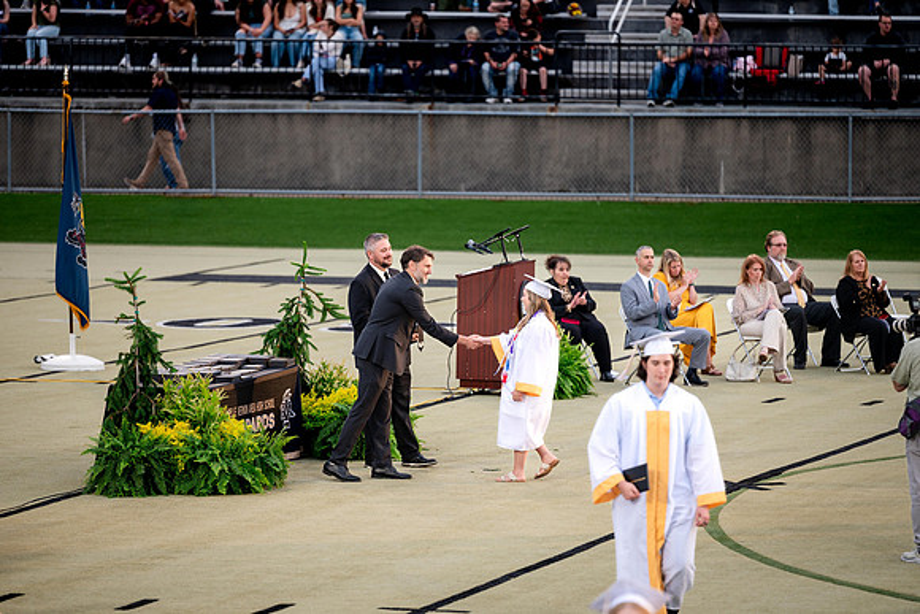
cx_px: 451
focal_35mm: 225
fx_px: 5747
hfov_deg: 9.2
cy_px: 299
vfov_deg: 6.1
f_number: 2.8
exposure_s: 1/500
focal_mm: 200
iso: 400
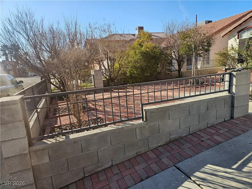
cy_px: 94
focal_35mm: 23
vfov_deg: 58.9
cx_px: 126
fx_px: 167
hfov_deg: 73.9
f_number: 1.7
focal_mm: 6.3
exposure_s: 1/1081
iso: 20
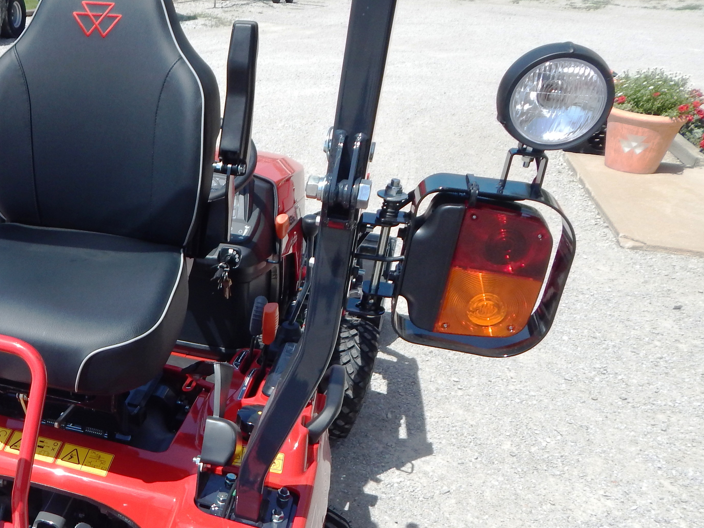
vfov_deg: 38.6
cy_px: 302
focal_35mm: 37
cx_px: 127
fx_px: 752
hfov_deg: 47.1
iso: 125
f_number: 6
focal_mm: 4
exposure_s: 1/400
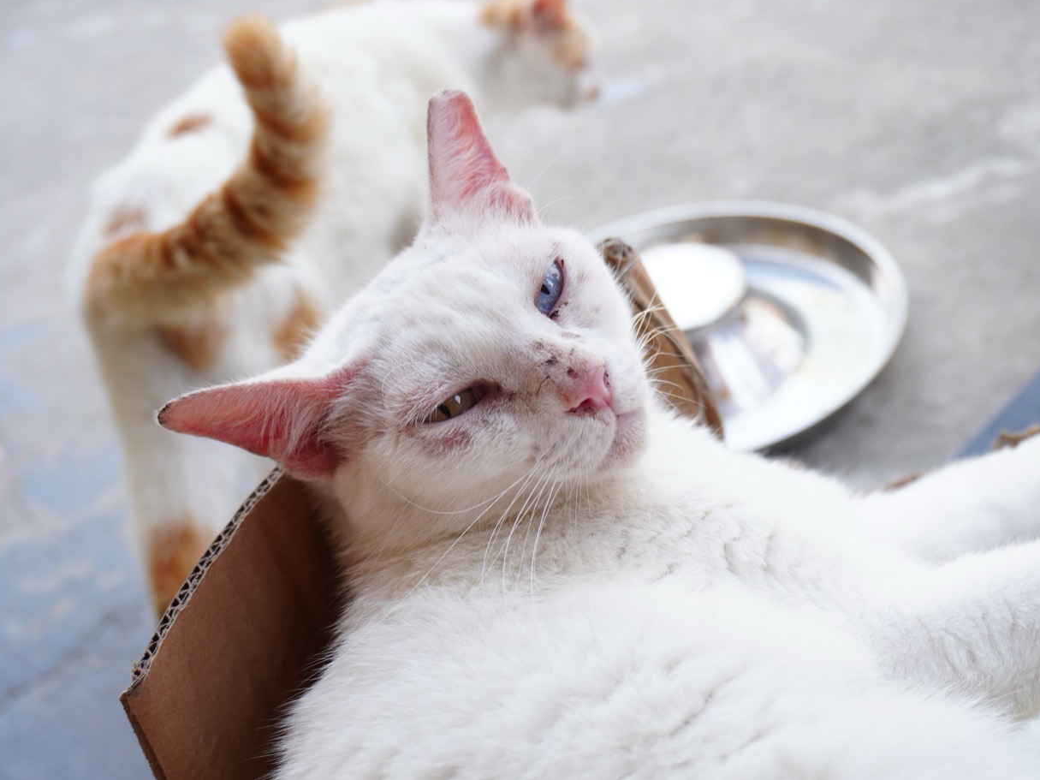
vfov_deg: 34.7
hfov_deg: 45.1
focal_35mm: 42
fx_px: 1248
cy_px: 381
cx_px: 592
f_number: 4.5
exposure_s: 1/100
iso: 160
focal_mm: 25
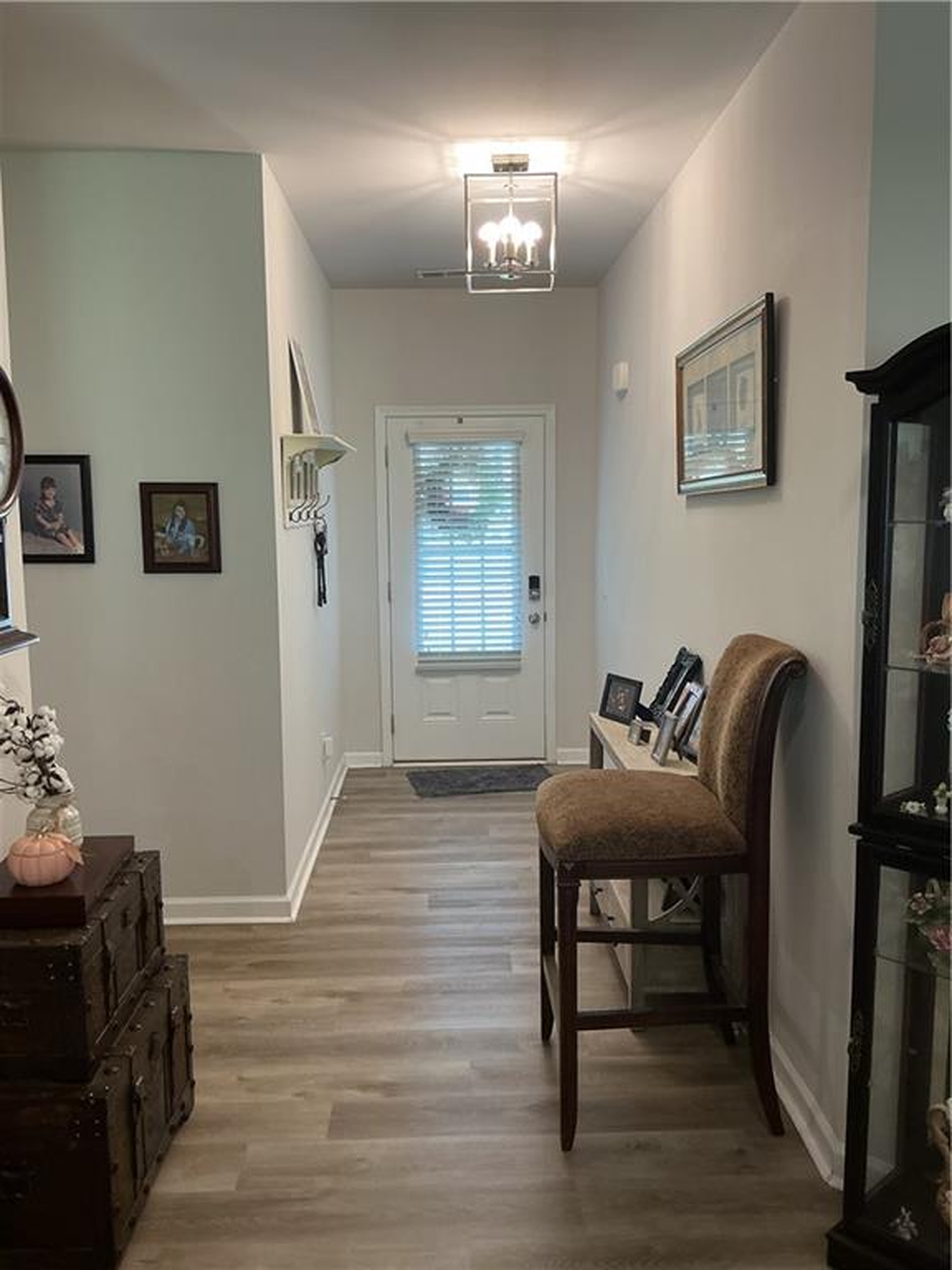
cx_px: 476
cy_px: 635
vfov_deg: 61.7
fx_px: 1063
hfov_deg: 48.2
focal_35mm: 29
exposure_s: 1/50
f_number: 1.8
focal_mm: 3
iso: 80
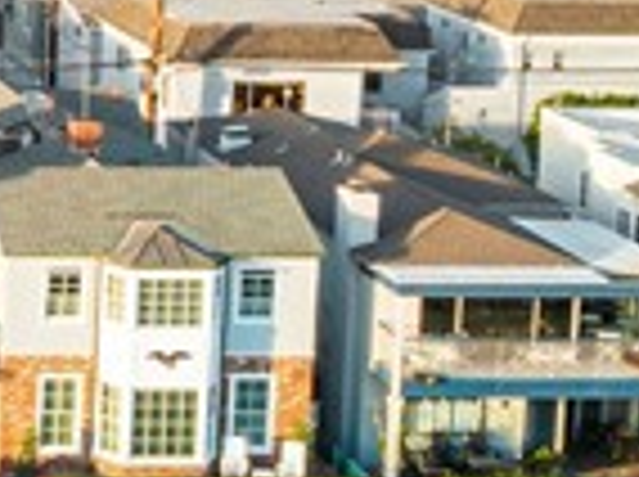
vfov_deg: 8.5
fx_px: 3188
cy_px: 130
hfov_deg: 10.5
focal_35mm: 173
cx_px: -630
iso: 100
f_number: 10
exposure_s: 1/80
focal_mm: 12.29
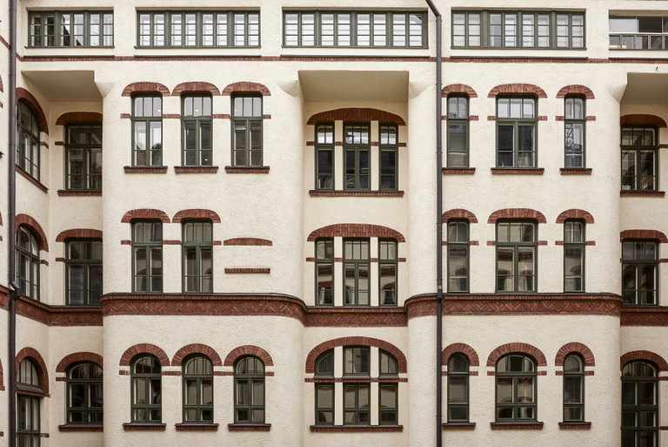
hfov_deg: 54.4
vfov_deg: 37.9
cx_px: 334
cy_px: 224
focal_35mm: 35
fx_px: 650
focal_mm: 35
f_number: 8
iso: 100
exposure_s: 1/100
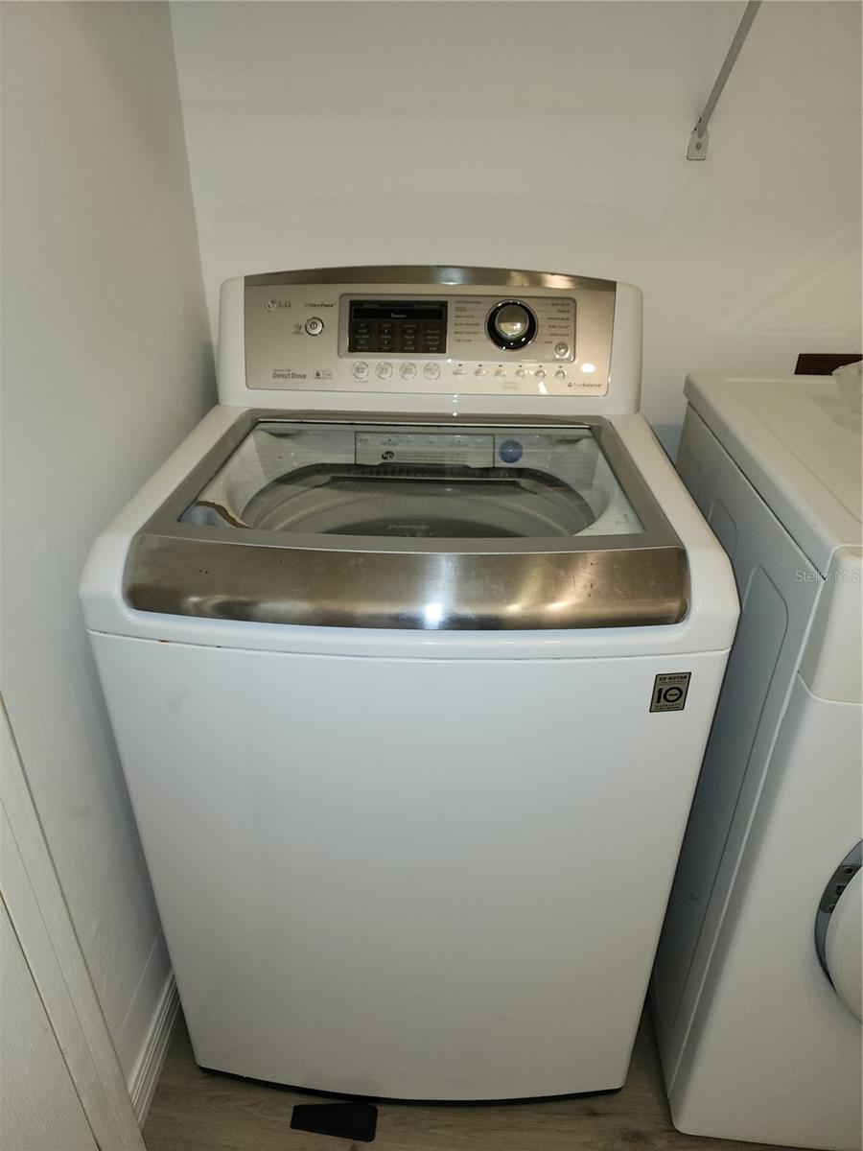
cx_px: 432
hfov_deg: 58.9
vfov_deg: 73.9
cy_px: 576
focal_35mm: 23
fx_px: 765
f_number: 1.8
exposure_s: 1/60
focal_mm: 6.4
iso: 80
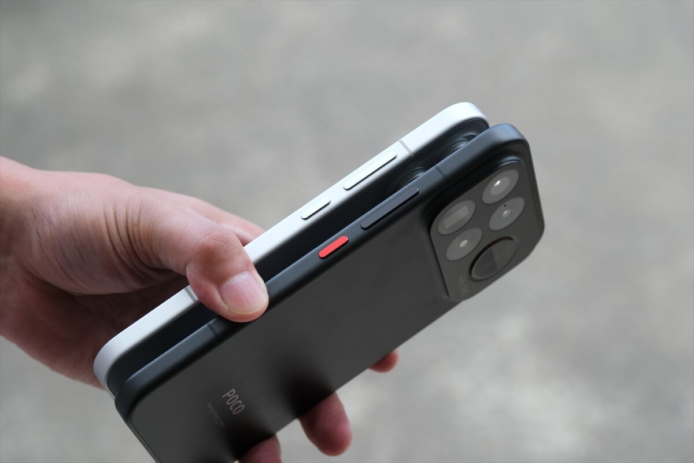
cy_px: 232
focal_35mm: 83
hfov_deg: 24.5
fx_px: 1600
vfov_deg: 16.5
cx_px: 347
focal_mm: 55
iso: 160
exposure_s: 1/160
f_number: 5
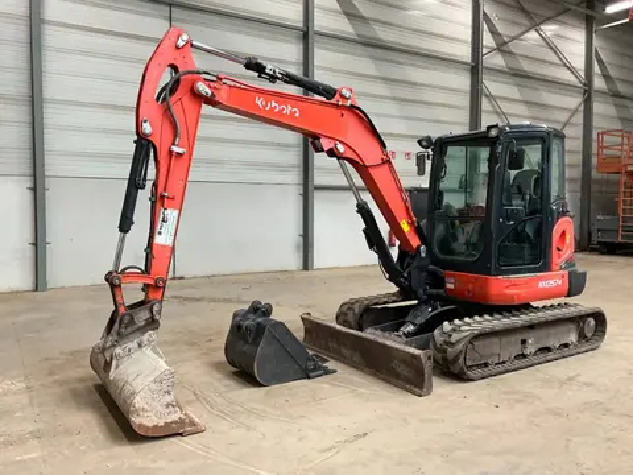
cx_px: 316
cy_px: 238
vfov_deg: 48.2
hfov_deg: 61.7
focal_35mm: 29
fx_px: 530
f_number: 1.8
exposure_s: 1/60
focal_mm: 3
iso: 100
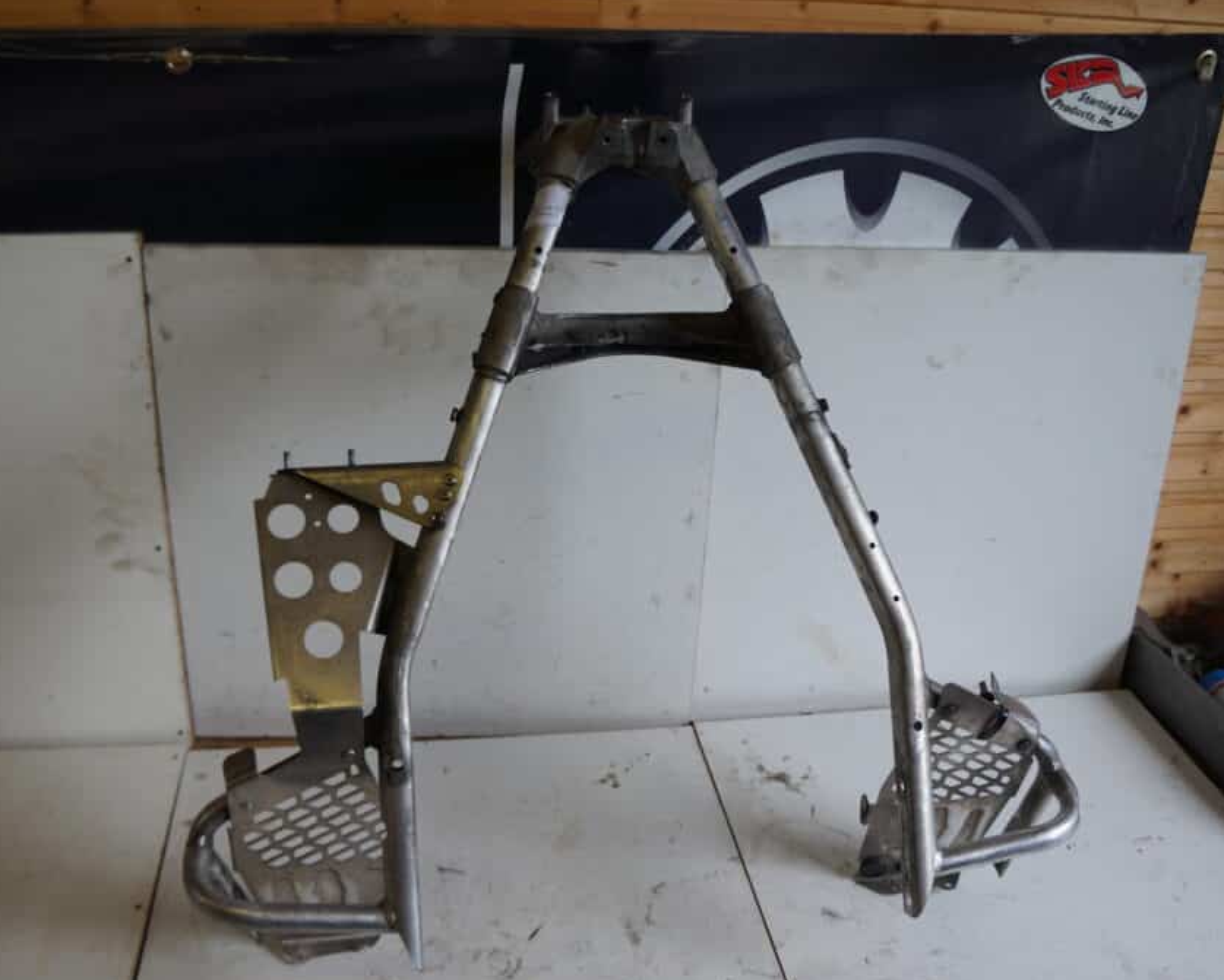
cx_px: 598
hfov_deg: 57.2
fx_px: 1123
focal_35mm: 31
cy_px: 492
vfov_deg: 47.1
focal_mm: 18
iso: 160
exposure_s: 1/60
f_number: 4
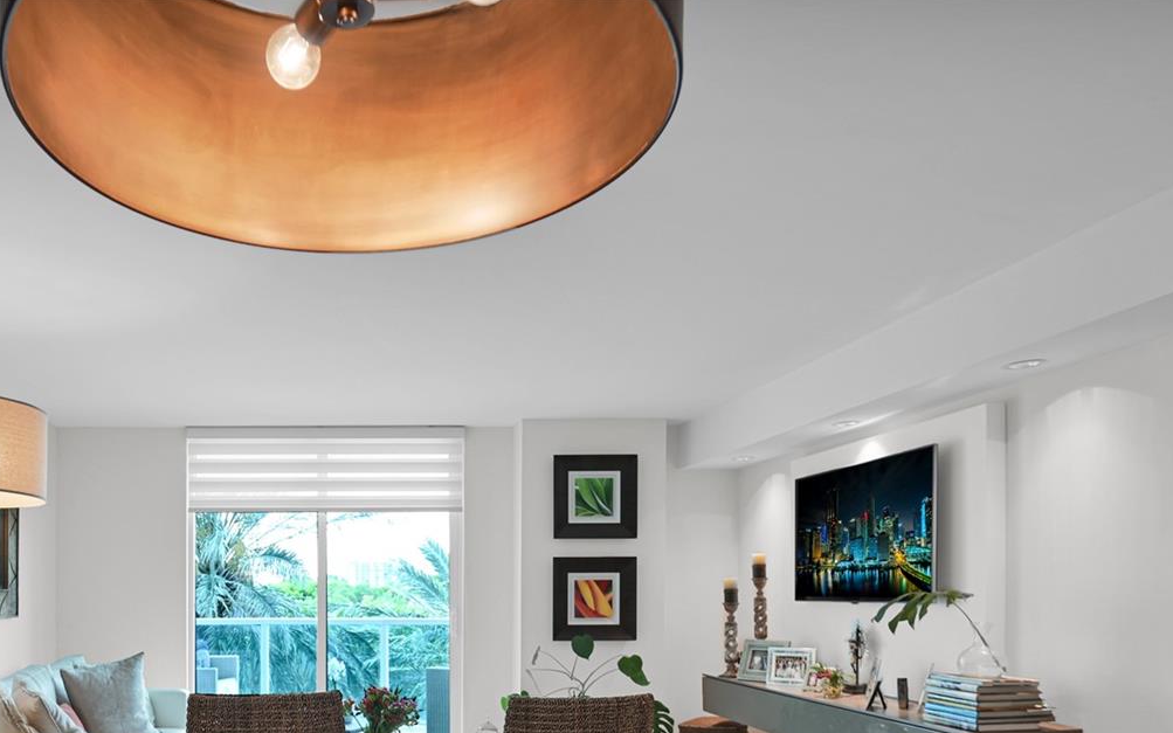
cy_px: 618
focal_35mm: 27
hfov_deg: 65.9
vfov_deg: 43.4
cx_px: 345
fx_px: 857
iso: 180
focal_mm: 16.5
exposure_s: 1/15
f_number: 4
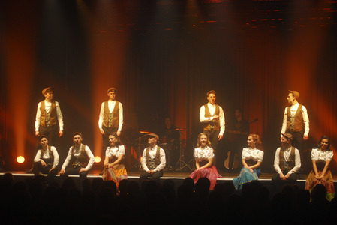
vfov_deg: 16.6
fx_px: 773
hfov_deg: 24.6
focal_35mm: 82
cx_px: 168
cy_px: 112
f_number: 5
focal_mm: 55
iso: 800
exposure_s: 1/30
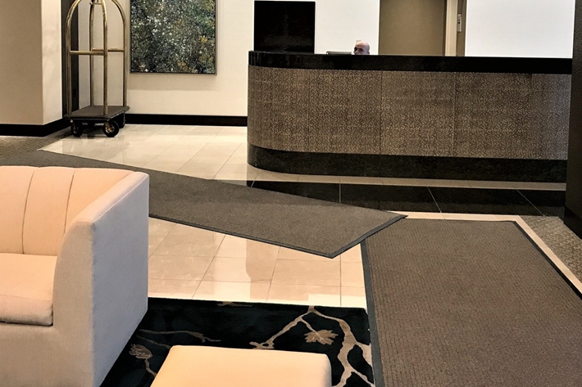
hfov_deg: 46.4
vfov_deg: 31.2
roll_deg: -0.6
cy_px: 85
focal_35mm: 42
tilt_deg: -5.4
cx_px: 296
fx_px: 679
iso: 40
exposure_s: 1/30
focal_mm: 3.99
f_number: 1.8
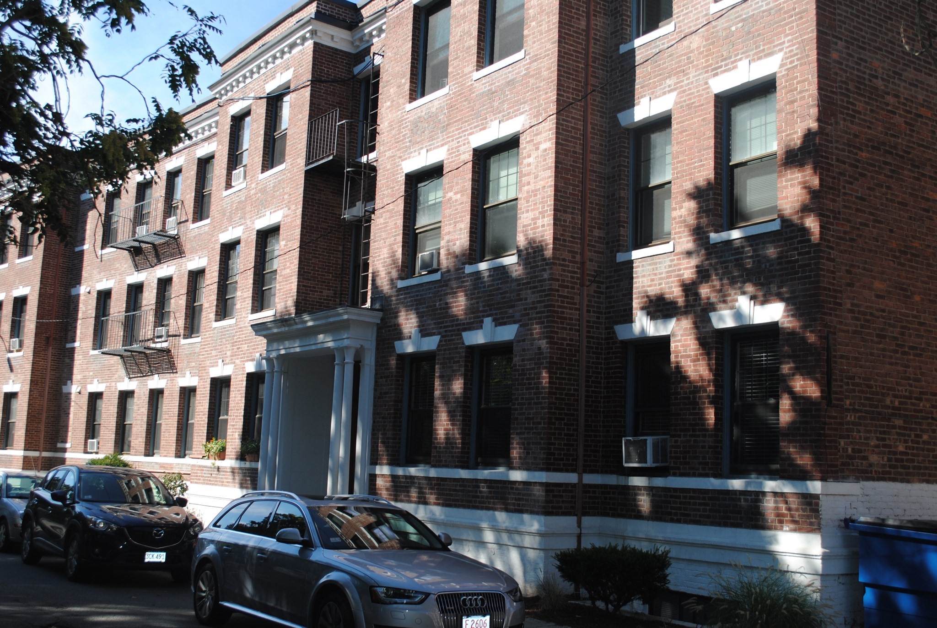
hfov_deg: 49.5
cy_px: 314
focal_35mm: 39
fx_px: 1016
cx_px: 468
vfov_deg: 34.3
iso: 100
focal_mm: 26
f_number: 6.3
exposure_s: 1/200
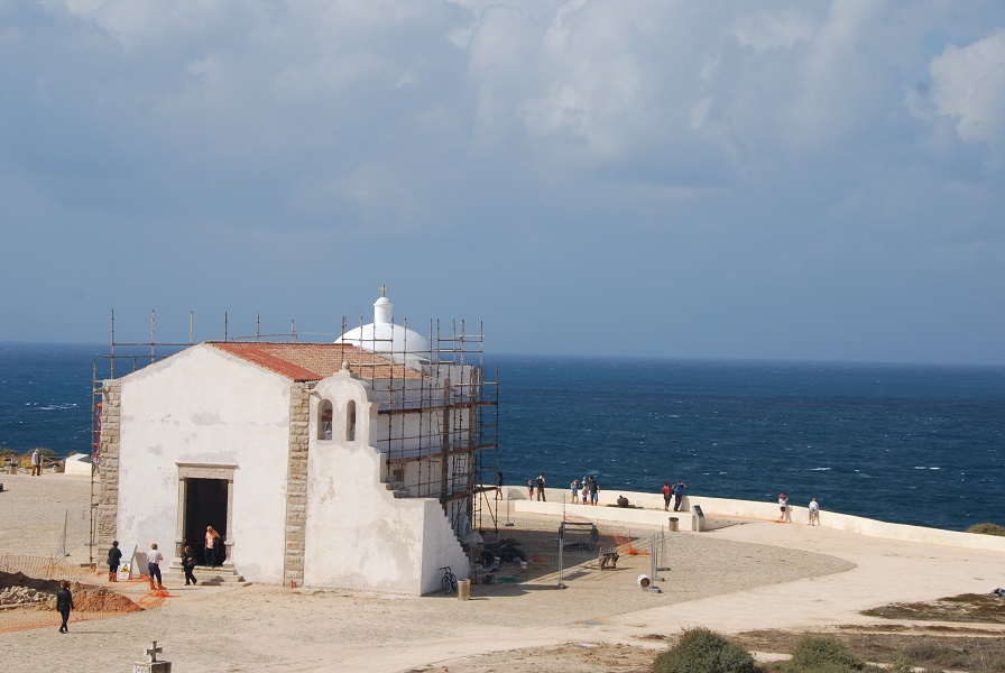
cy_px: 336
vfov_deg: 18.2
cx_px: 502
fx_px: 2096
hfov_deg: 27.0
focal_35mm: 75
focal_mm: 50
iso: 200
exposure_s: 1/250
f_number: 10
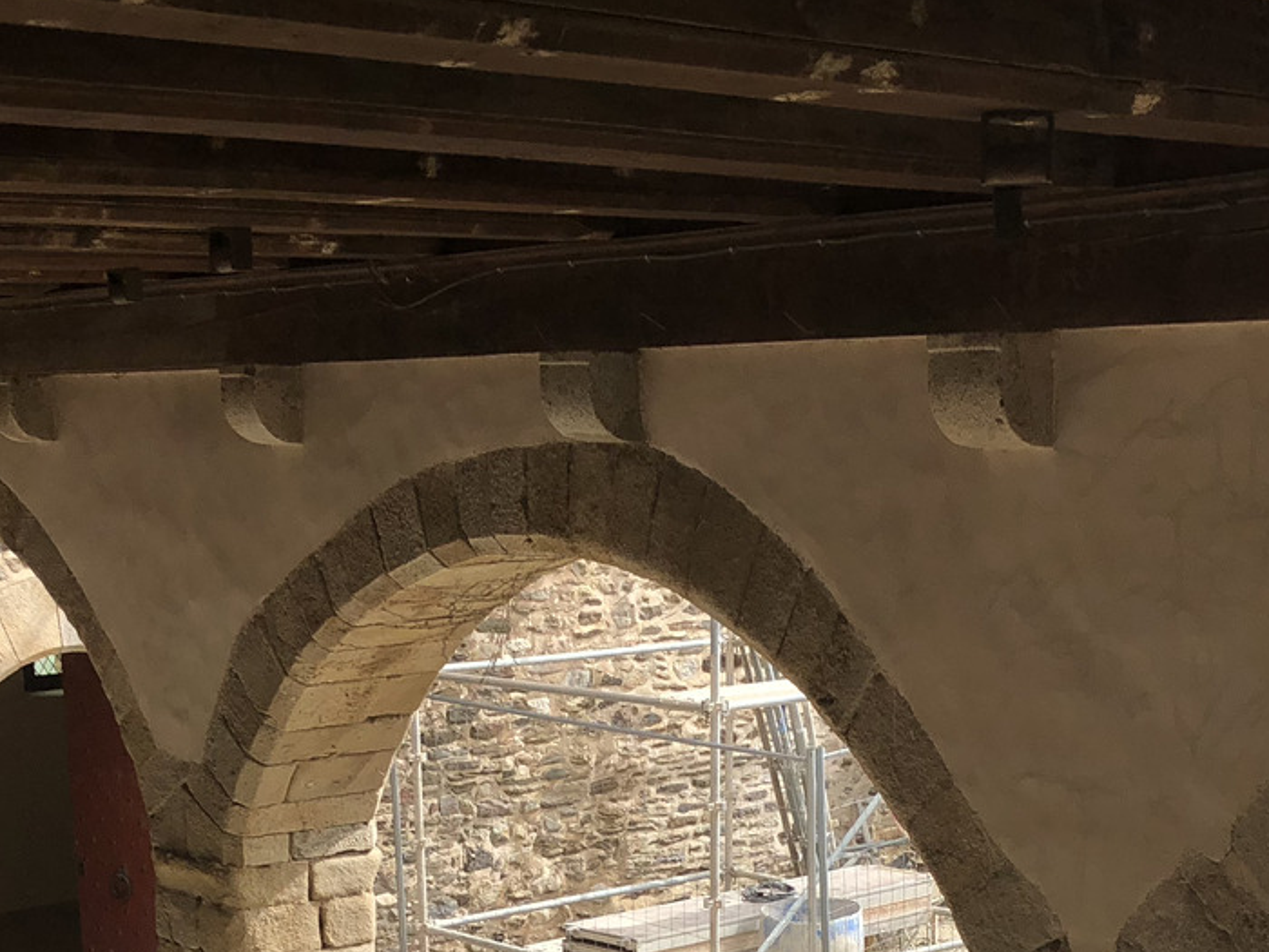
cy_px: 1079
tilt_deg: -14.5
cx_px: 624
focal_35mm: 64
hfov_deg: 30.3
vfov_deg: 21.6
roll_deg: +1.6
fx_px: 2346
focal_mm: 4
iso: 20
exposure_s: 1/738
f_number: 1.8
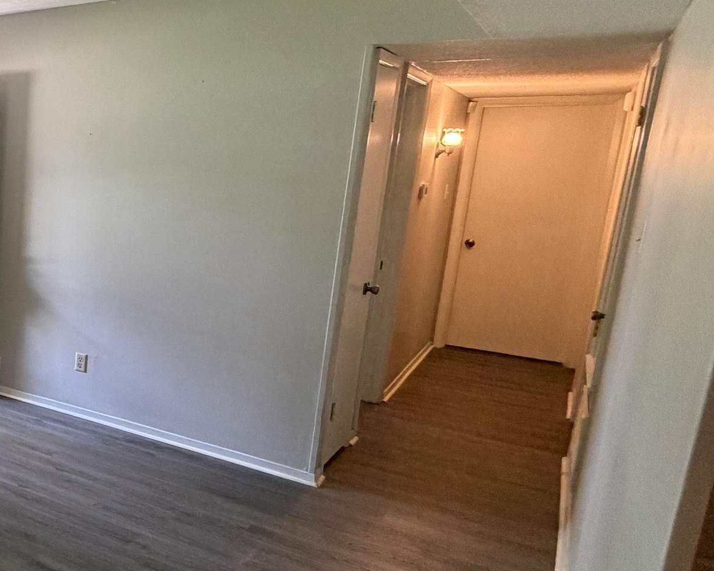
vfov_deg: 42.2
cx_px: -141
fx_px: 740
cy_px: 283
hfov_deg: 38.4
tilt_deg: -10.6
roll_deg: -1.2
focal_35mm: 35
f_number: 2.2
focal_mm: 2.22
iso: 400
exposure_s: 1/60
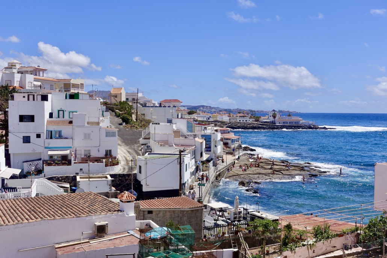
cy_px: 129
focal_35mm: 40
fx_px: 430
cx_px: 194
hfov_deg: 48.5
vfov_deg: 33.4
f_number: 5.6
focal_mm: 14.5
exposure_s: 1/100
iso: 125
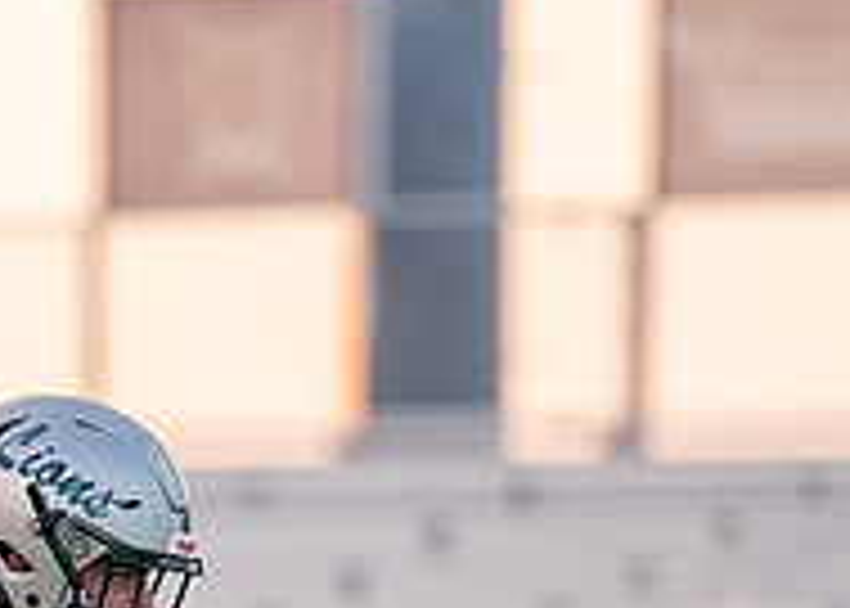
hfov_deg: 2.3
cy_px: 903
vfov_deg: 1.6
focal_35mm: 896
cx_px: 0
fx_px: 21630
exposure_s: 1/1250
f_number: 2.8
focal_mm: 200
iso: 500
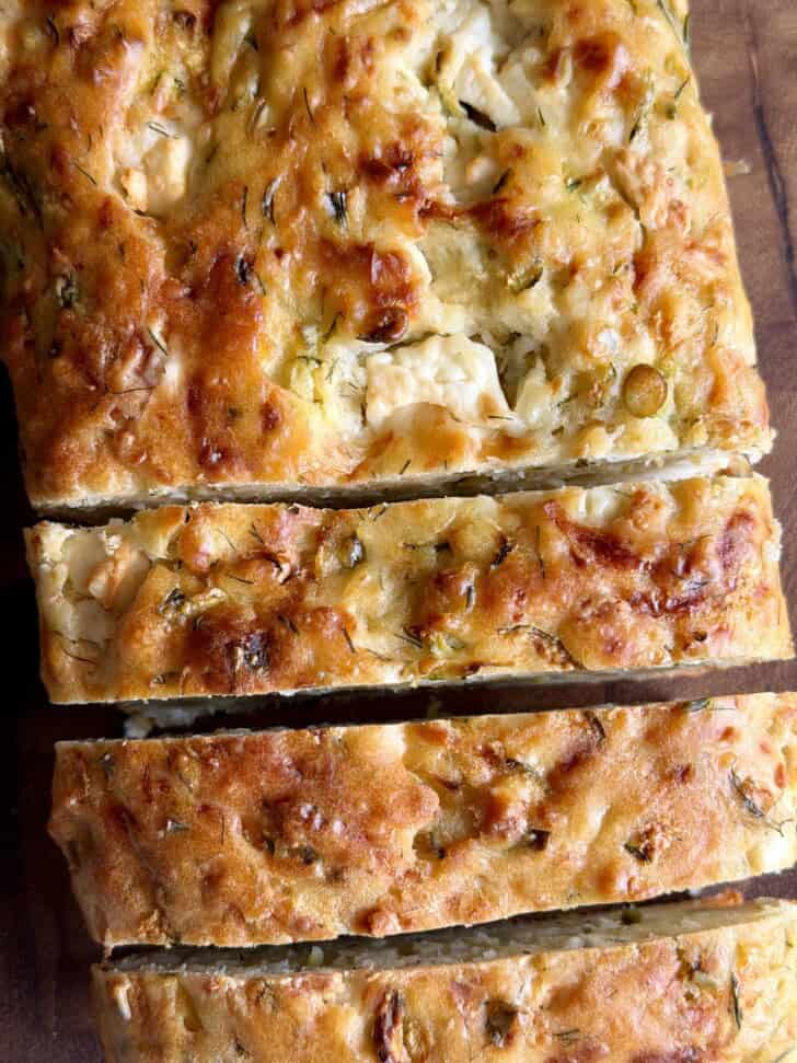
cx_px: 398
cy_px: 532
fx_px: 1474
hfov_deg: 30.3
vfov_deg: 39.7
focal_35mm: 48
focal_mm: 6.8
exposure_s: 1/161
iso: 50
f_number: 1.8
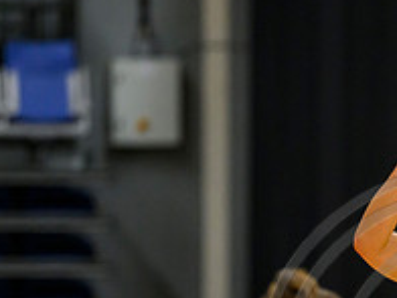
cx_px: 441
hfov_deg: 3.3
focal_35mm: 594
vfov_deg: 2.5
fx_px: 6812
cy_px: 345
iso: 4000
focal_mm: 200
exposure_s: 1/1000
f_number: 3.2
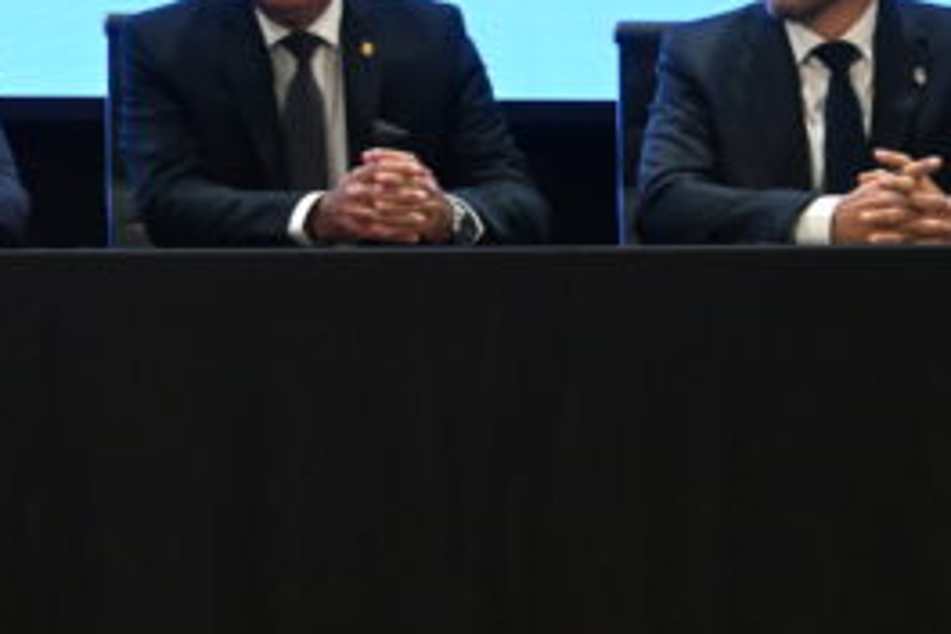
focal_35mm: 174
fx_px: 4596
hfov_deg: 11.8
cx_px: 429
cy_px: -43
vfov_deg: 7.8
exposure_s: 1/100
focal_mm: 44
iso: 4000
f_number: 6
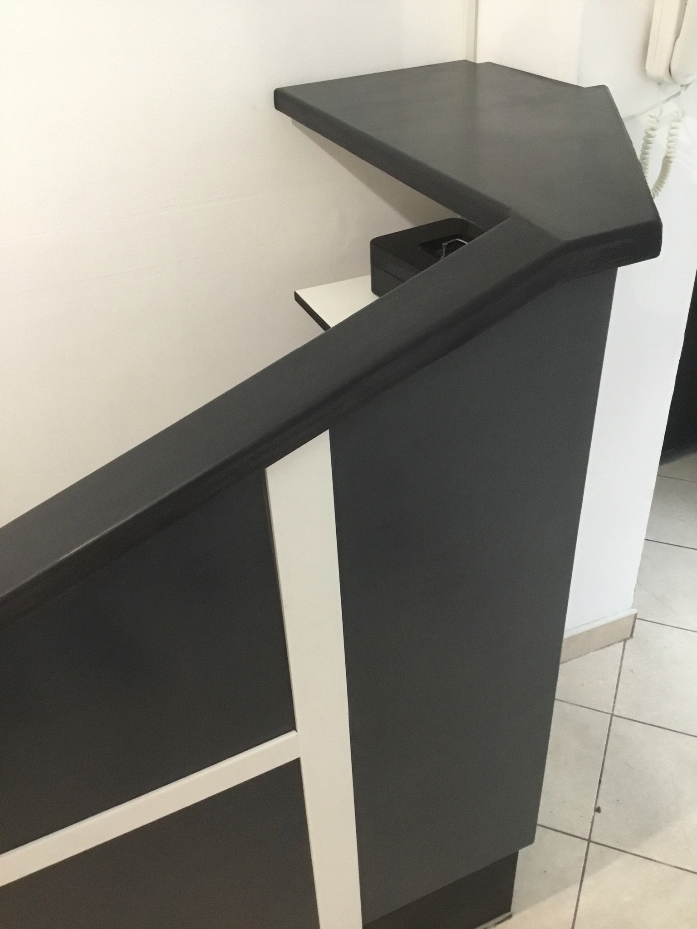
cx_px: 348
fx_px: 832
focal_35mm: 31
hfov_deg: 45.4
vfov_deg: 58.4
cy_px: 464
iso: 200
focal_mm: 3.3
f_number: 2.4
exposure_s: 1/17
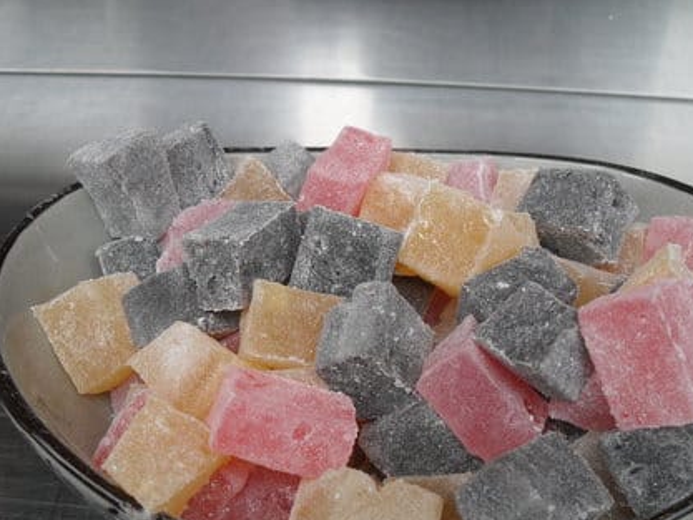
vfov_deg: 34.3
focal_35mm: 42
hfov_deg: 44.8
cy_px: 305
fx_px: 841
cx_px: 359
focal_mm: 6.2
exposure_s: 1/350
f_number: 2.8
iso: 100
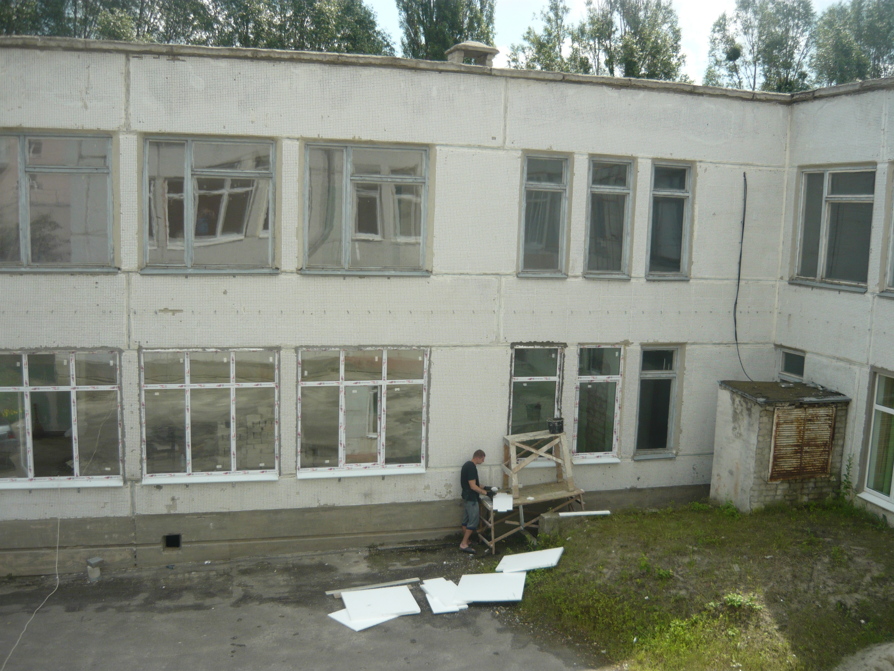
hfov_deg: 55.4
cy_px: 336
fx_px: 852
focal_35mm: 33
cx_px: 447
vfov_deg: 42.9
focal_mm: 5.5
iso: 100
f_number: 8
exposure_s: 1/160
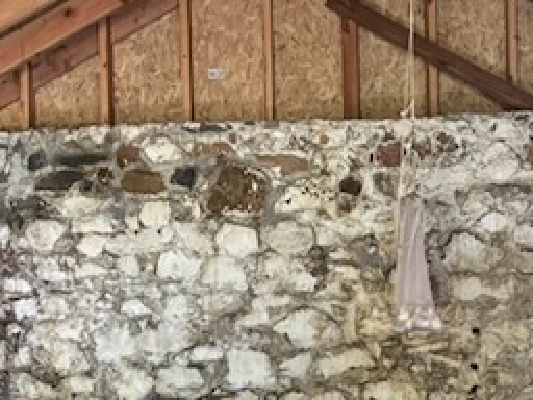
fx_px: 1001
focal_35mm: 65
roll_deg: +1.0
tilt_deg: -2.6
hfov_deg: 29.6
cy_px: 383
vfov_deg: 21.9
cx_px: 360
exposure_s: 1/27
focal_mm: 5.96
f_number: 1.6
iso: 640
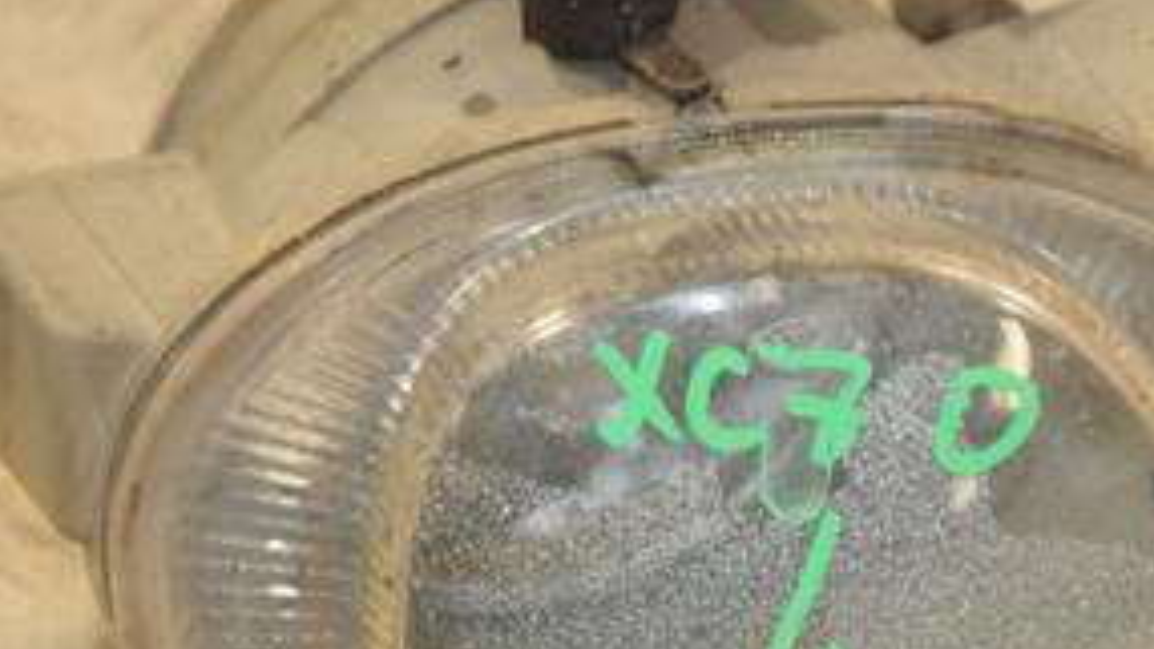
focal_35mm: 323
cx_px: 658
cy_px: 443
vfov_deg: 3.8
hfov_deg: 6.7
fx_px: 9885
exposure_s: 1/160
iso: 800
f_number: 5.6
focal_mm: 98
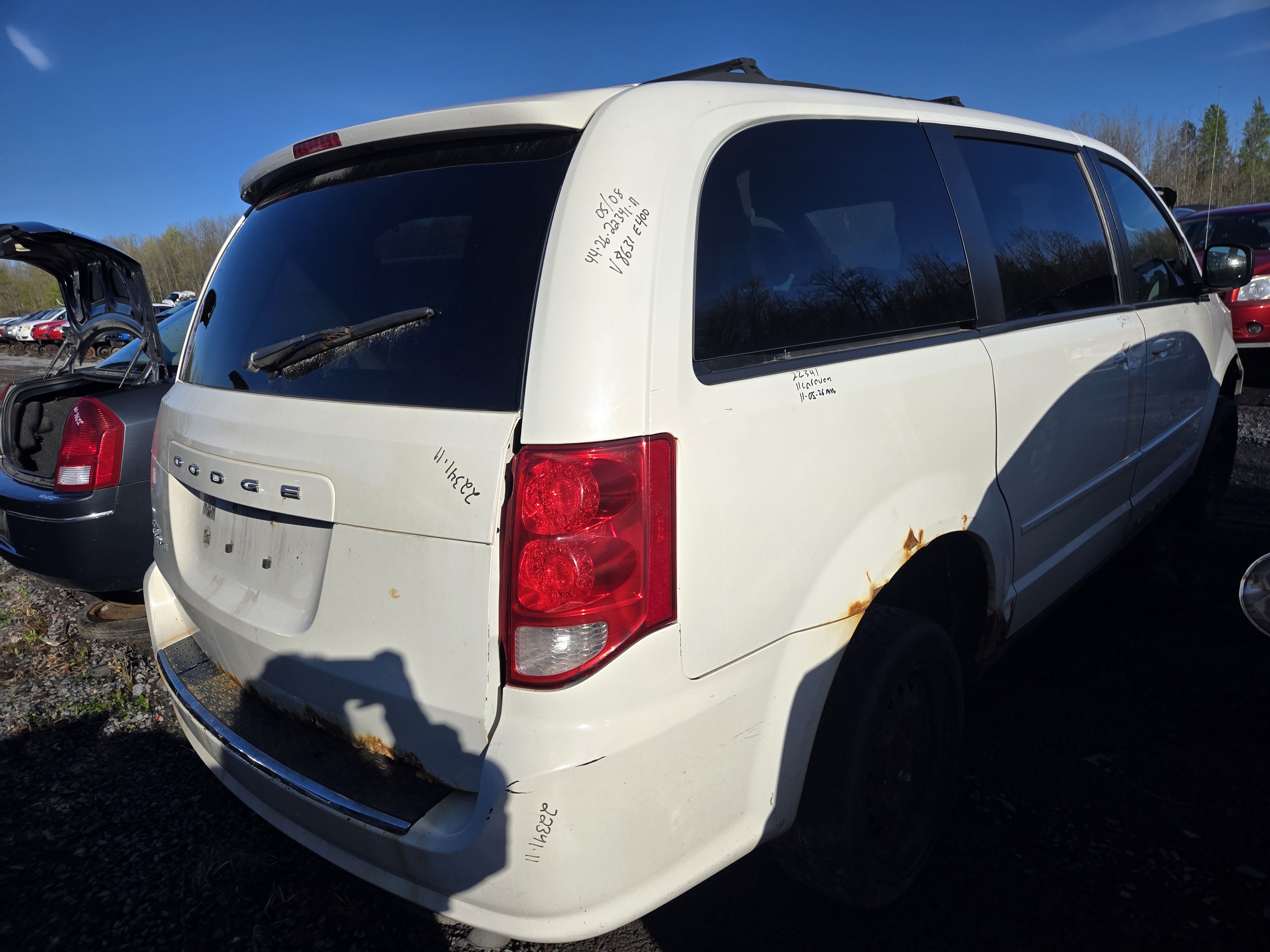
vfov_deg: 58.9
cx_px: 635
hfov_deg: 73.9
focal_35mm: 23
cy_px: 476
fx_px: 844
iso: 25
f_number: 1.8
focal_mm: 5.4
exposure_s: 1/3399
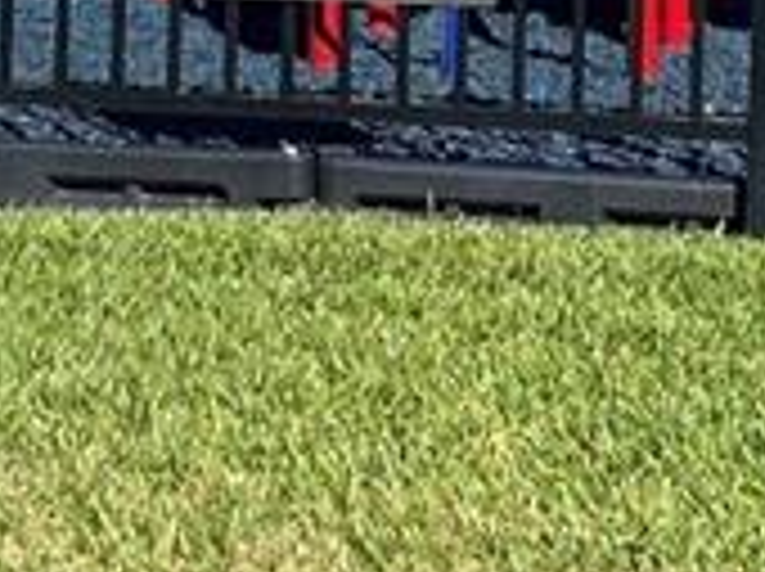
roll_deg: -0.9
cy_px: -306
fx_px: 3465
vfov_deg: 9.2
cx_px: 315
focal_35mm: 157
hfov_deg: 12.6
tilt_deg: +0.4
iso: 32
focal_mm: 4.25
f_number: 1.8
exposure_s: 1/1996
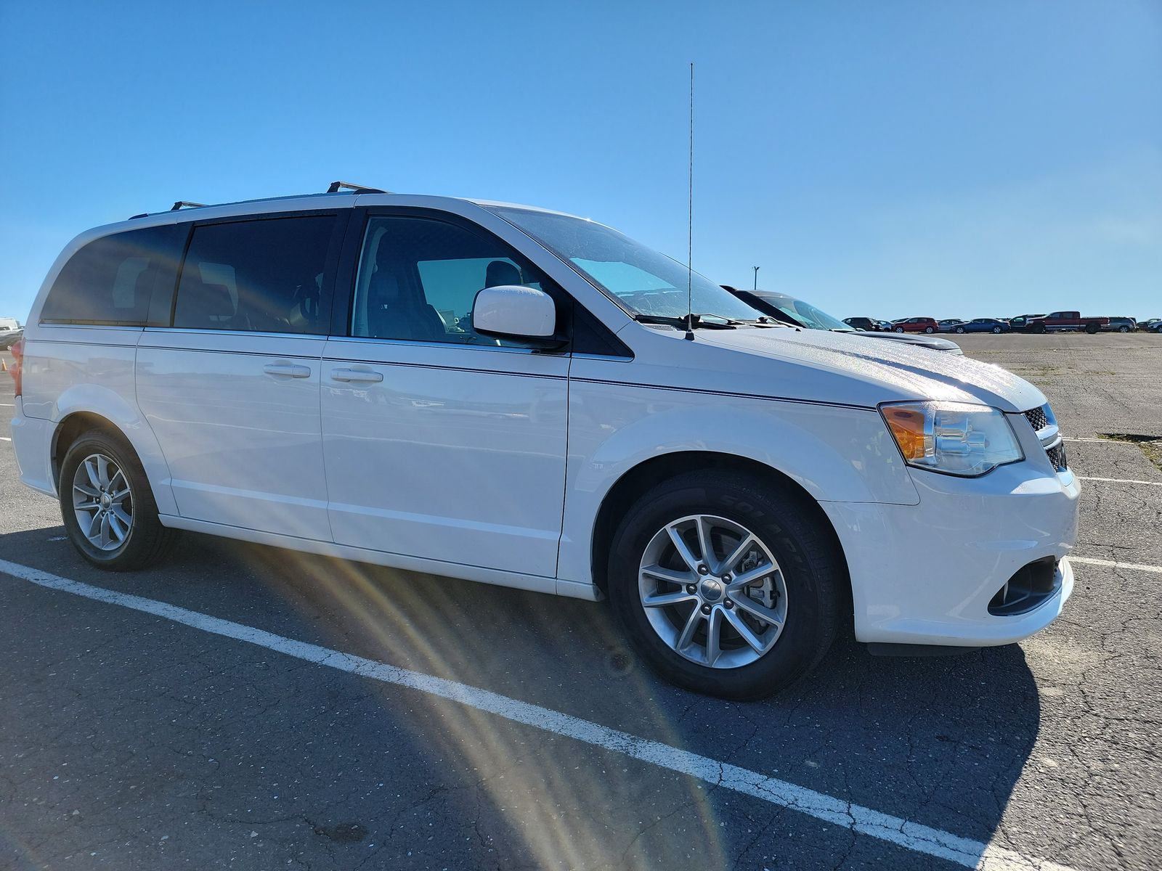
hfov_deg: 71.6
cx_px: 581
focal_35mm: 24
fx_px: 806
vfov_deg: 56.8
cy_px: 436
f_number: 1.8
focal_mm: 6.7
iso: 50
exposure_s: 1/756
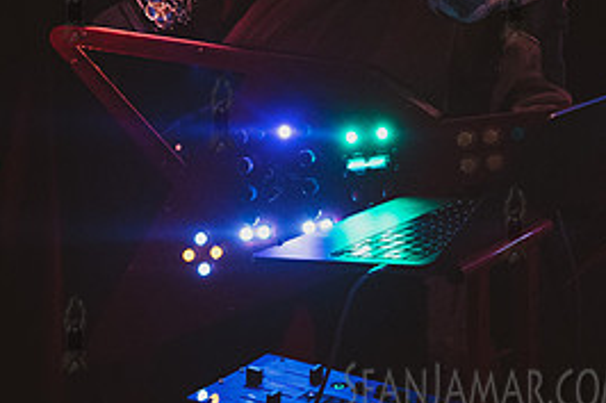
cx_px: 513
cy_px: 2
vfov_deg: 18.2
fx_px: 1228
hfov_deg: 27.0
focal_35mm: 73
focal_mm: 32
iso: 12800
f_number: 3.5
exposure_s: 1/320
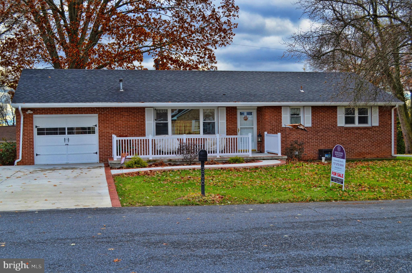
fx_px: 497
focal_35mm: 44
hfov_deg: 45.0
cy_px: 136
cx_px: 206
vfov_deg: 30.7
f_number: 6.3
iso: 200
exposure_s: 1/320
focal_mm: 29
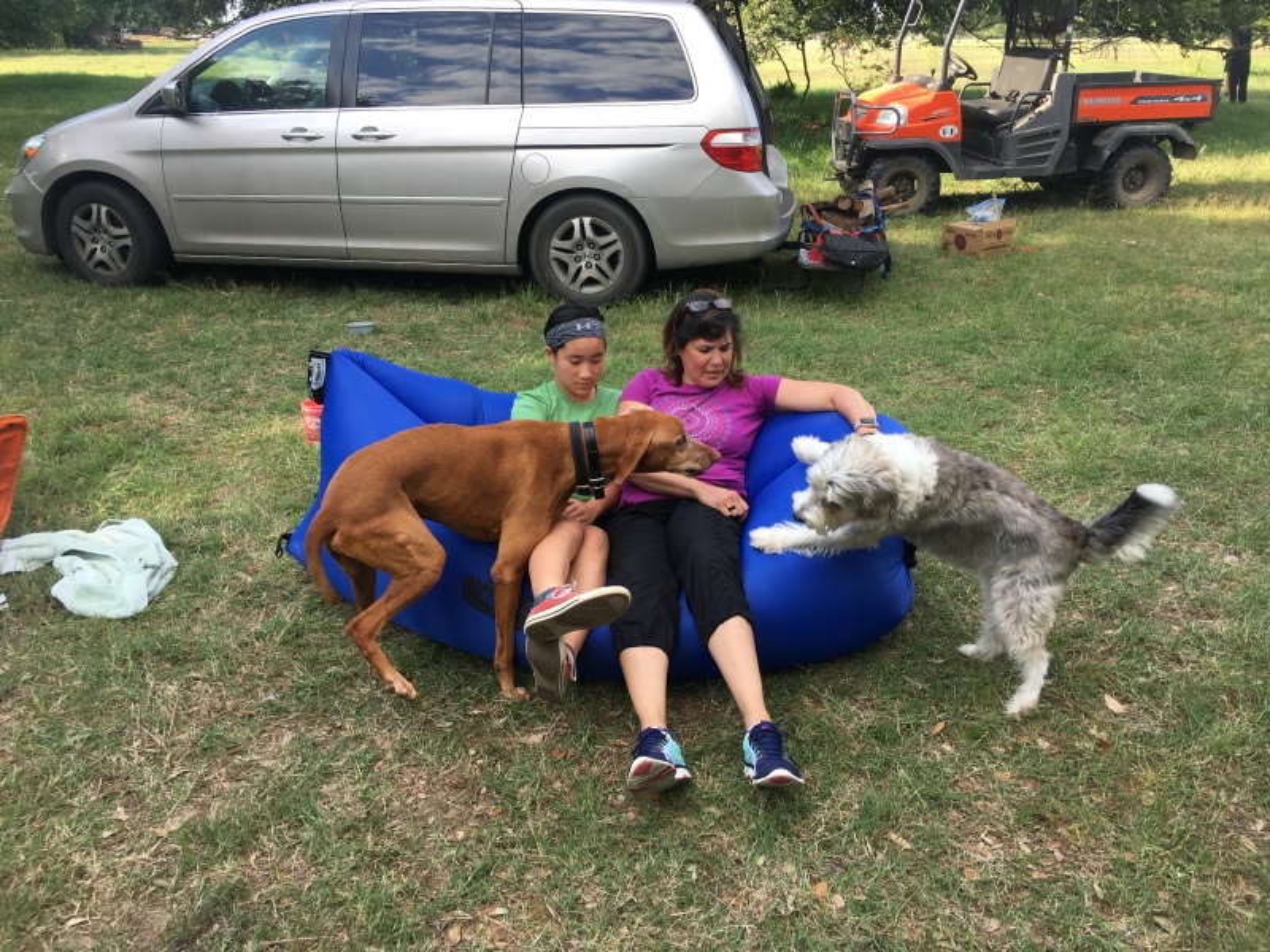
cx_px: 635
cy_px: 476
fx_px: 1064
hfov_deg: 61.7
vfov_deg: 48.2
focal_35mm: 29
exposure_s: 1/241
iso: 25
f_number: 2.2
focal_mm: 4.15
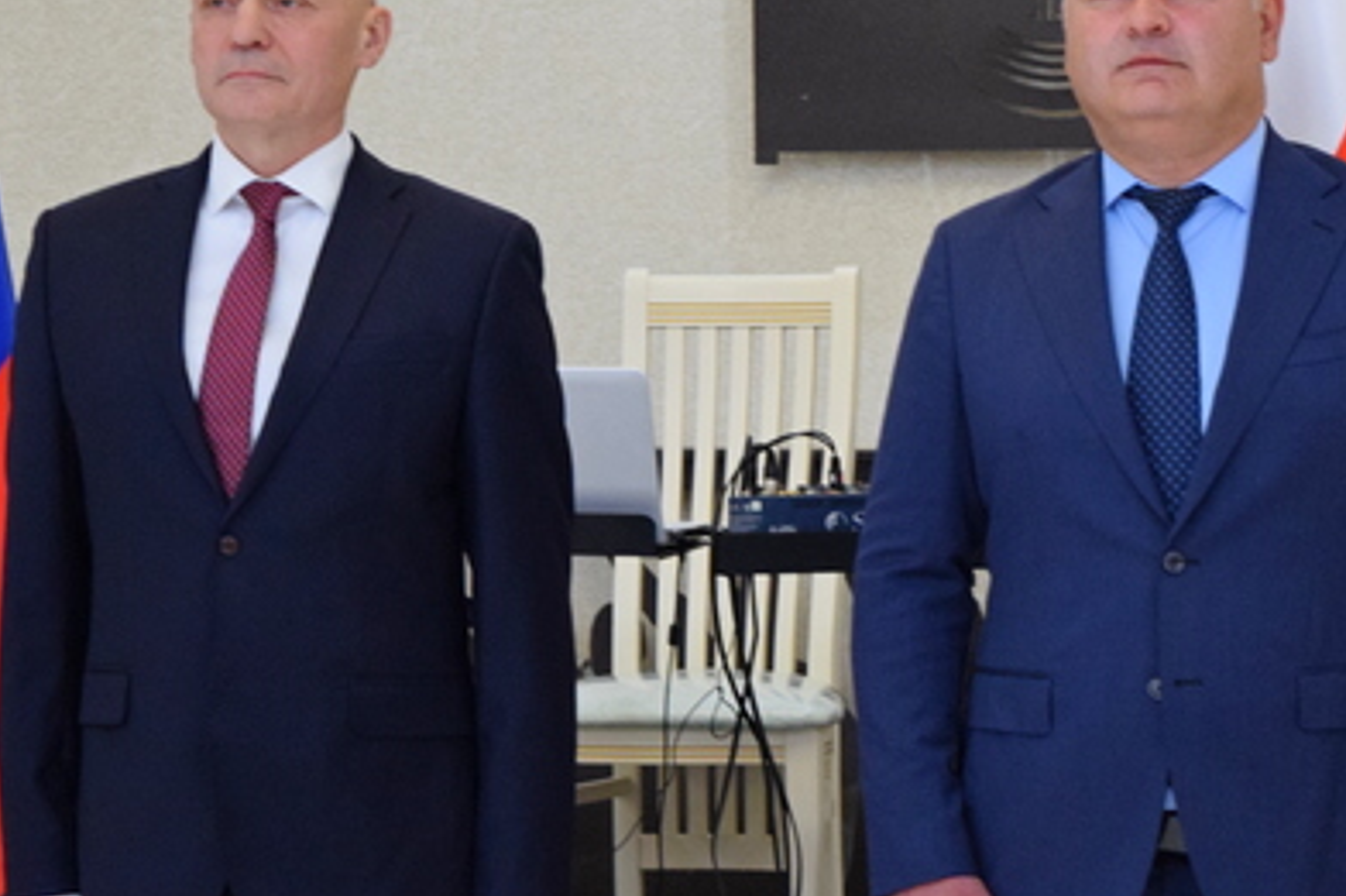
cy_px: 403
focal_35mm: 153
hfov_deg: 13.4
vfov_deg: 9.0
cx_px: 803
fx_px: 5718
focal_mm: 50
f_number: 5.6
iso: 1800
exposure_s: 1/60
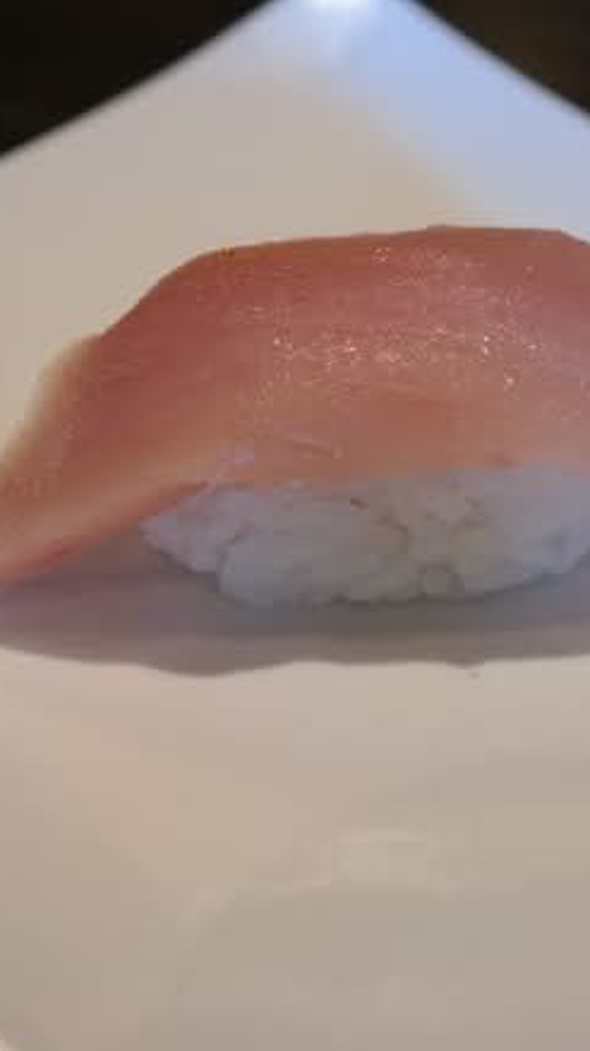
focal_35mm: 60
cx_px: 470
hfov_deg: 19.8
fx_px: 1671
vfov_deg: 34.9
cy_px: 526
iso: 200
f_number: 4
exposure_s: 1/50
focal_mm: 25
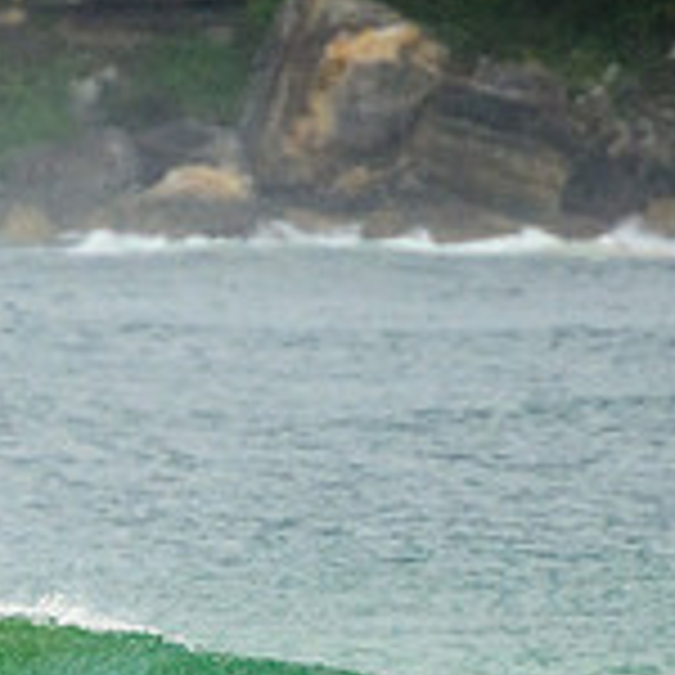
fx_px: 40019
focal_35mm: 1814
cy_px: 640
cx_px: -169
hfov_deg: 1.0
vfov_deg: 1.0
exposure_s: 1/2000
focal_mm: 400
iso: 900
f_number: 5.6
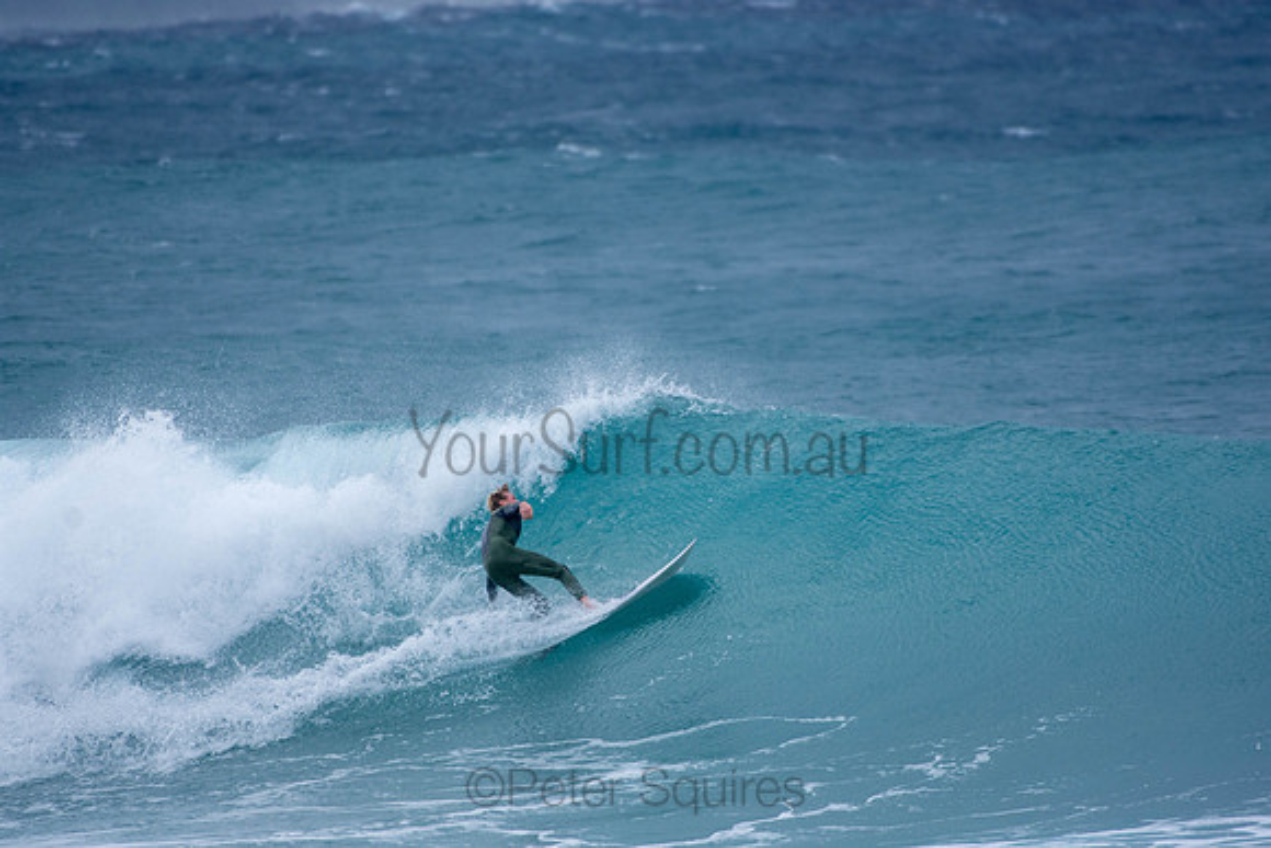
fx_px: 26484
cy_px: 424
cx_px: 636
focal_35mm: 750
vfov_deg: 1.8
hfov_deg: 2.7
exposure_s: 1/1600
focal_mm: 500
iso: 450
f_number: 5.6
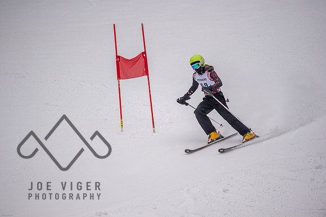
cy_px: 108
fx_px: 5430
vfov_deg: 2.3
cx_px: 163
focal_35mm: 600
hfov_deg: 3.4
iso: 2000
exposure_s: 1/5000
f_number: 6.3
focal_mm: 600
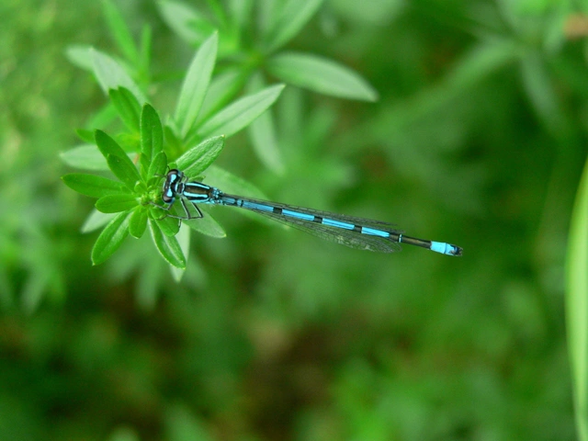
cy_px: 220
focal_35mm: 87
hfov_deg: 22.5
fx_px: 1478
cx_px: 294
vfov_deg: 17.0
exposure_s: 1/40
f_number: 2.8
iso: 200
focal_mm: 14.5
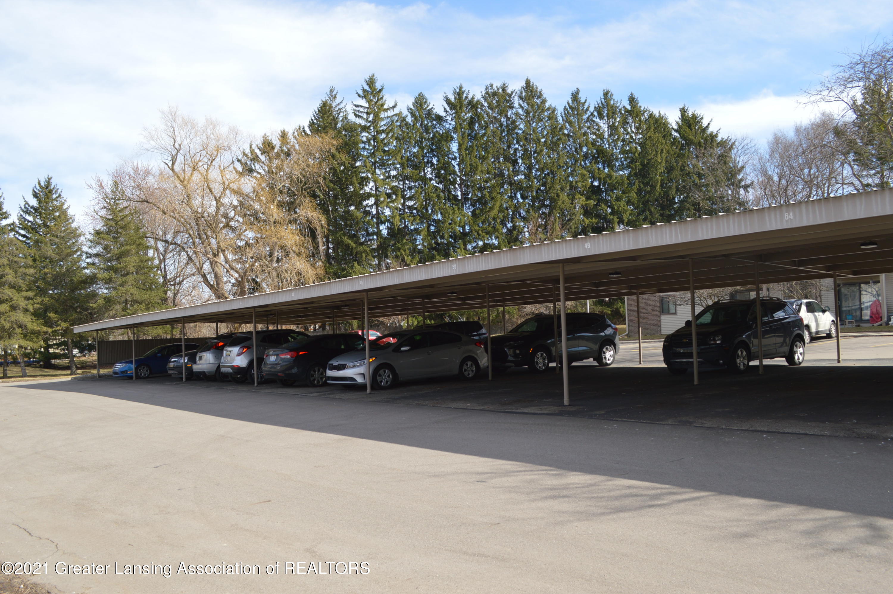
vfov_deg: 43.5
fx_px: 743
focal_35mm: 30
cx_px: 446
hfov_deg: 62.0
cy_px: 297
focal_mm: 20
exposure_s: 1/200
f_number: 6.3
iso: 100
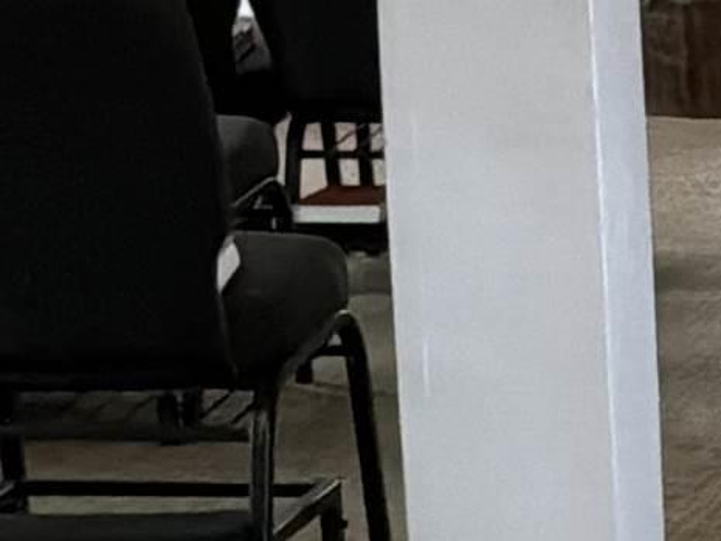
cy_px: 422
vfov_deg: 8.0
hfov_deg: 9.6
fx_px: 3854
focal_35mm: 185
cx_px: 1662
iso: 125
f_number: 1.8
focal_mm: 3
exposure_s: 1/120
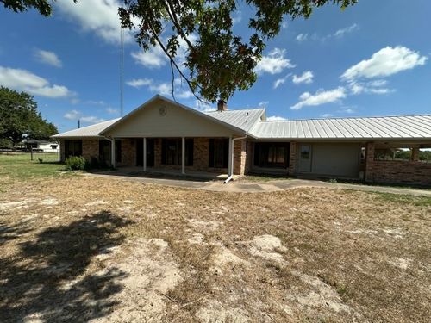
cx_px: 216
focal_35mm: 14
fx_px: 174
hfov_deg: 102.1
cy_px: 162
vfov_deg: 85.7
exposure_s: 1/2020
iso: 40
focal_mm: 2.22
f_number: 2.2
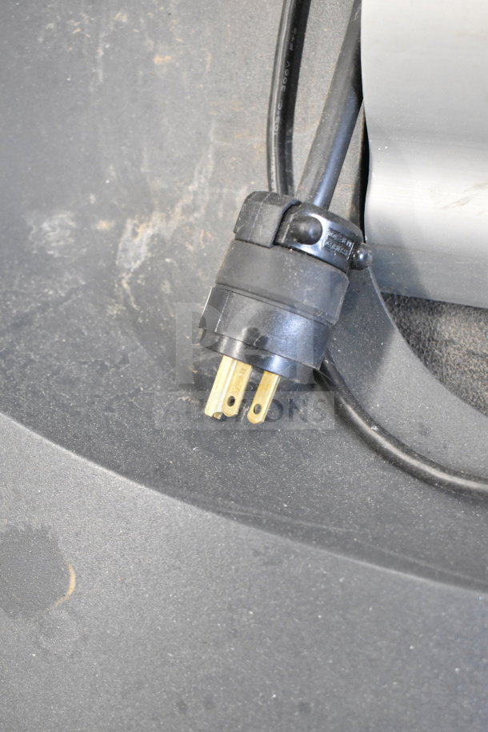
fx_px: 1067
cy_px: 366
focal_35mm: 52
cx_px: 244
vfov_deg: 37.9
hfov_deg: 25.8
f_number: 5.6
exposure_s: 1/125
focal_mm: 35
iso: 6400
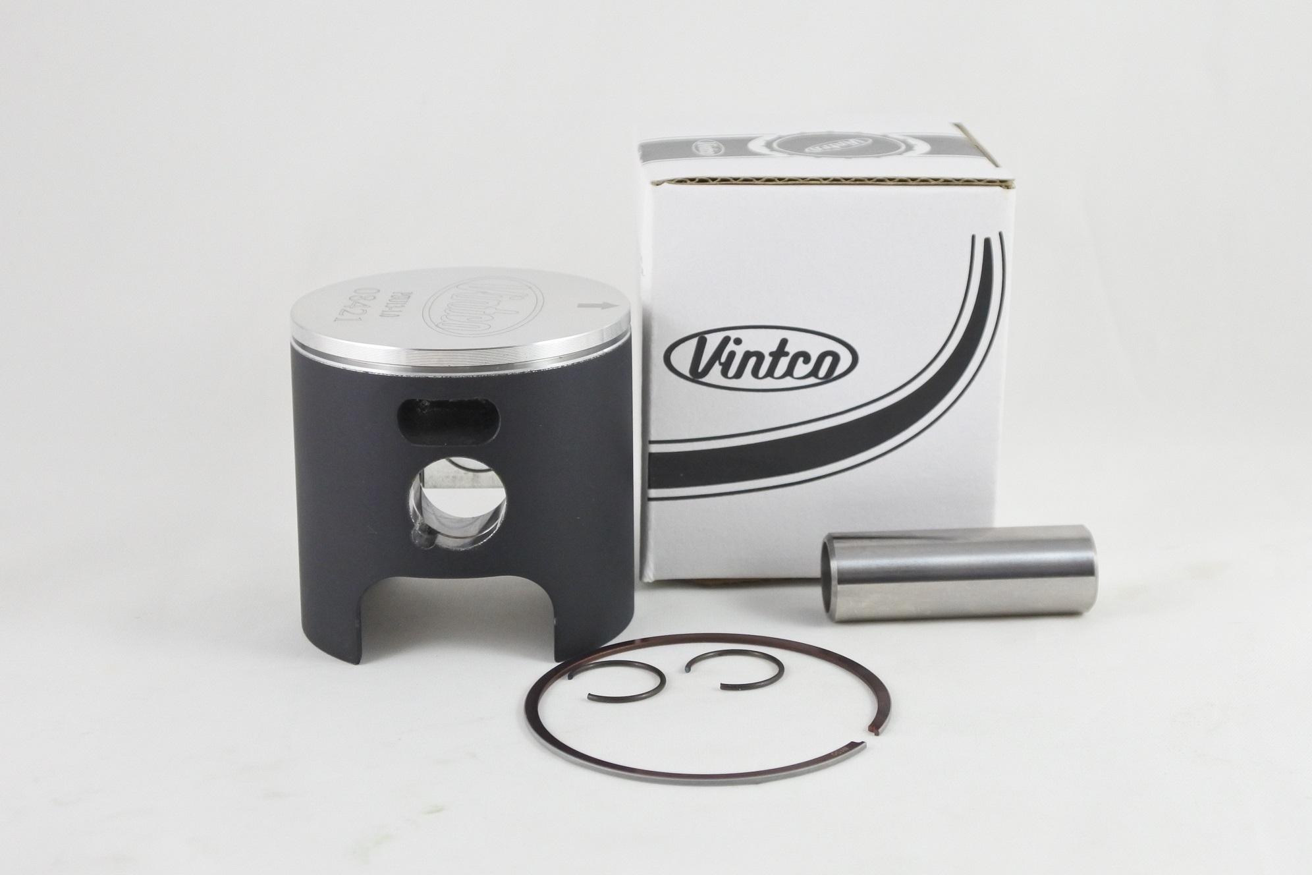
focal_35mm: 47
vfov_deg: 28.6
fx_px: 1713
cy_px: 438
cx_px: 656
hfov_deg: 41.9
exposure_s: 1/125
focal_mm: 17.6
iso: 640
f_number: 4.5
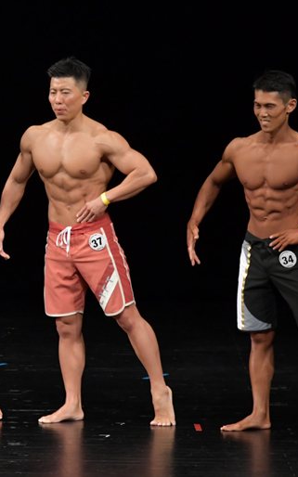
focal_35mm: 415
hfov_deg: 3.2
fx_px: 5396
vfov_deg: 5.1
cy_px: 238
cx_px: 2
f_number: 5.6
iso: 3200
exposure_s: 1/400
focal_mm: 180
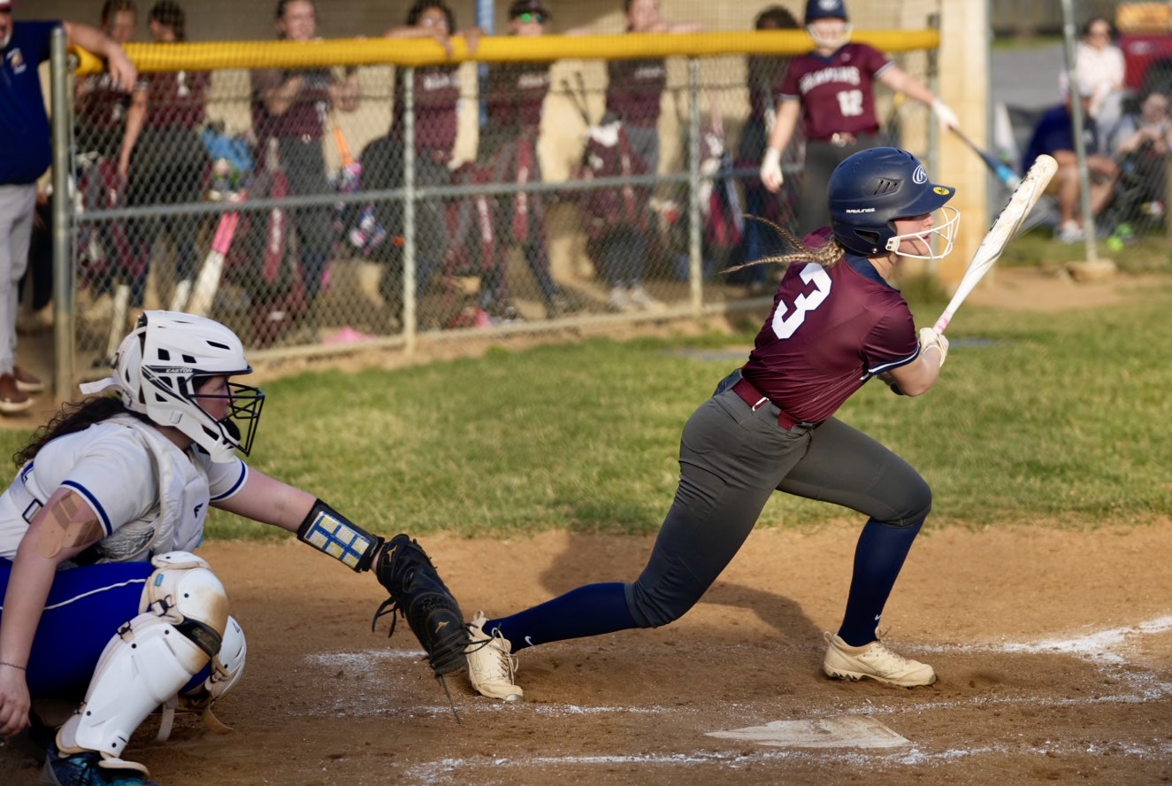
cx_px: 586
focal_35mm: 115
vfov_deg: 12.0
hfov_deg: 17.8
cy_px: 393
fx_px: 3750
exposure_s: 1/1000
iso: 100
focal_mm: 115
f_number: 3.2
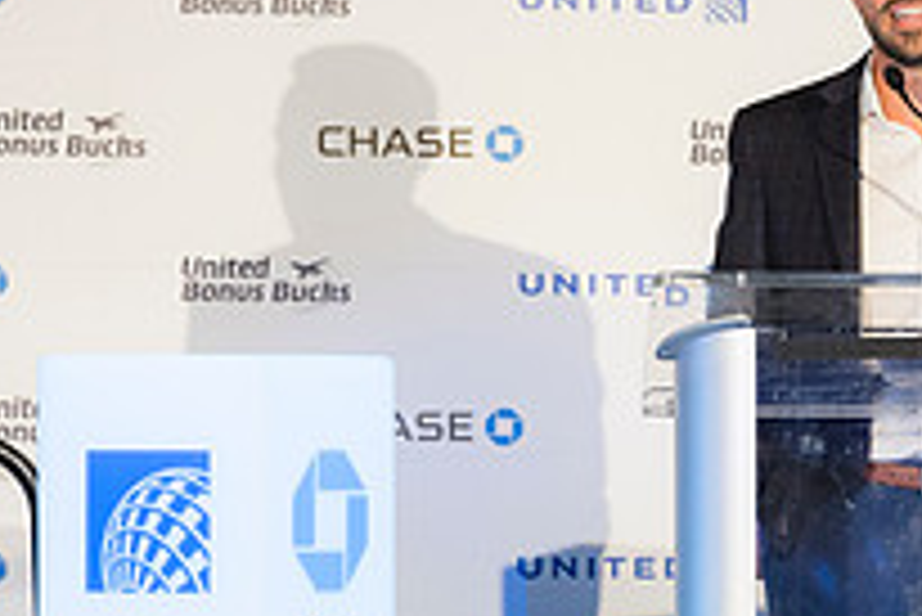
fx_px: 10866
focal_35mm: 424
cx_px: 909
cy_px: 474
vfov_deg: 3.2
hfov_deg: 4.9
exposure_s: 1/125
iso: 1800
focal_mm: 150
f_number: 4
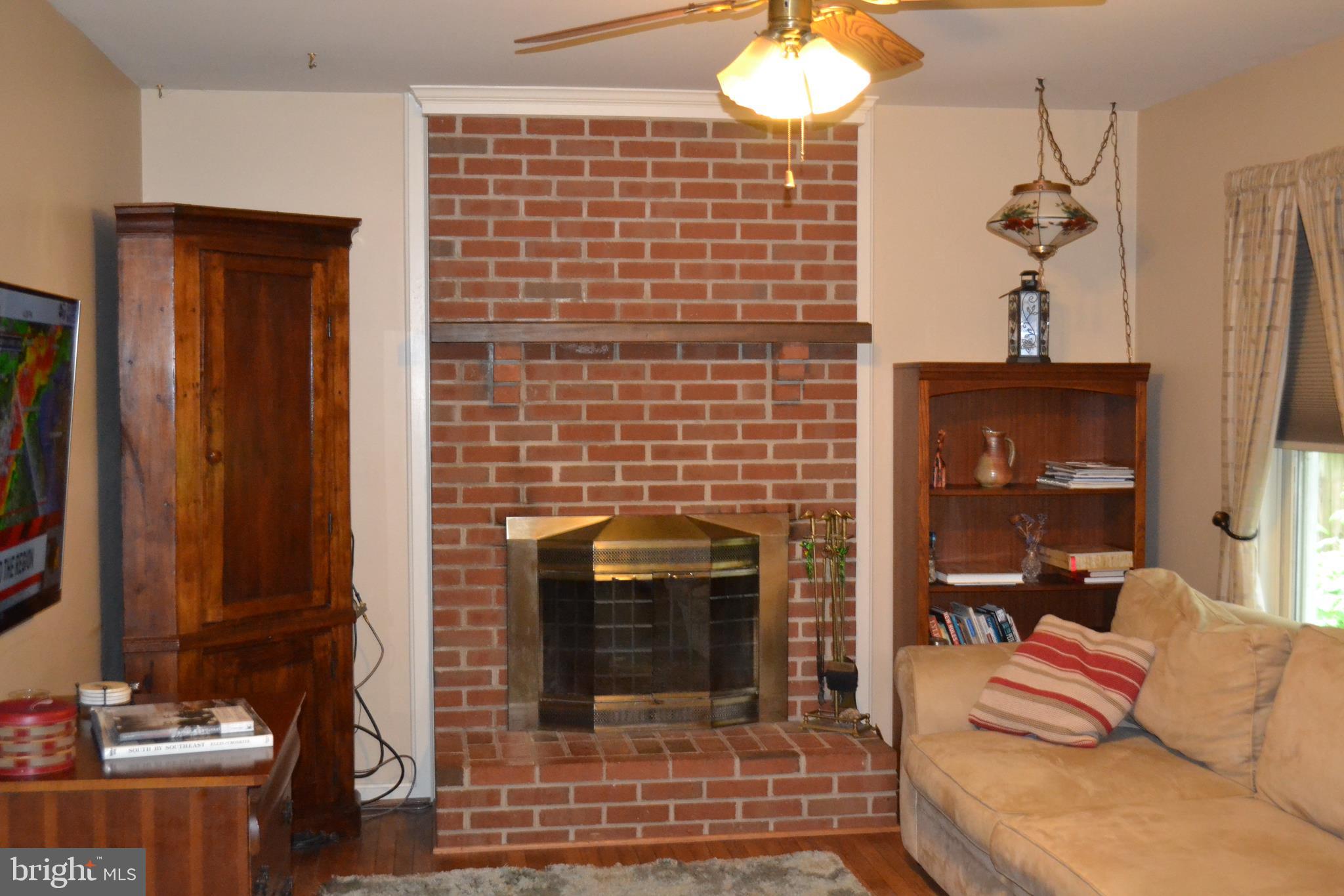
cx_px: 672
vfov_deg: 31.9
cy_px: 448
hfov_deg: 46.4
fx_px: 1568
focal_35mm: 42
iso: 3200
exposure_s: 1/60
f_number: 4.5
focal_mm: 28
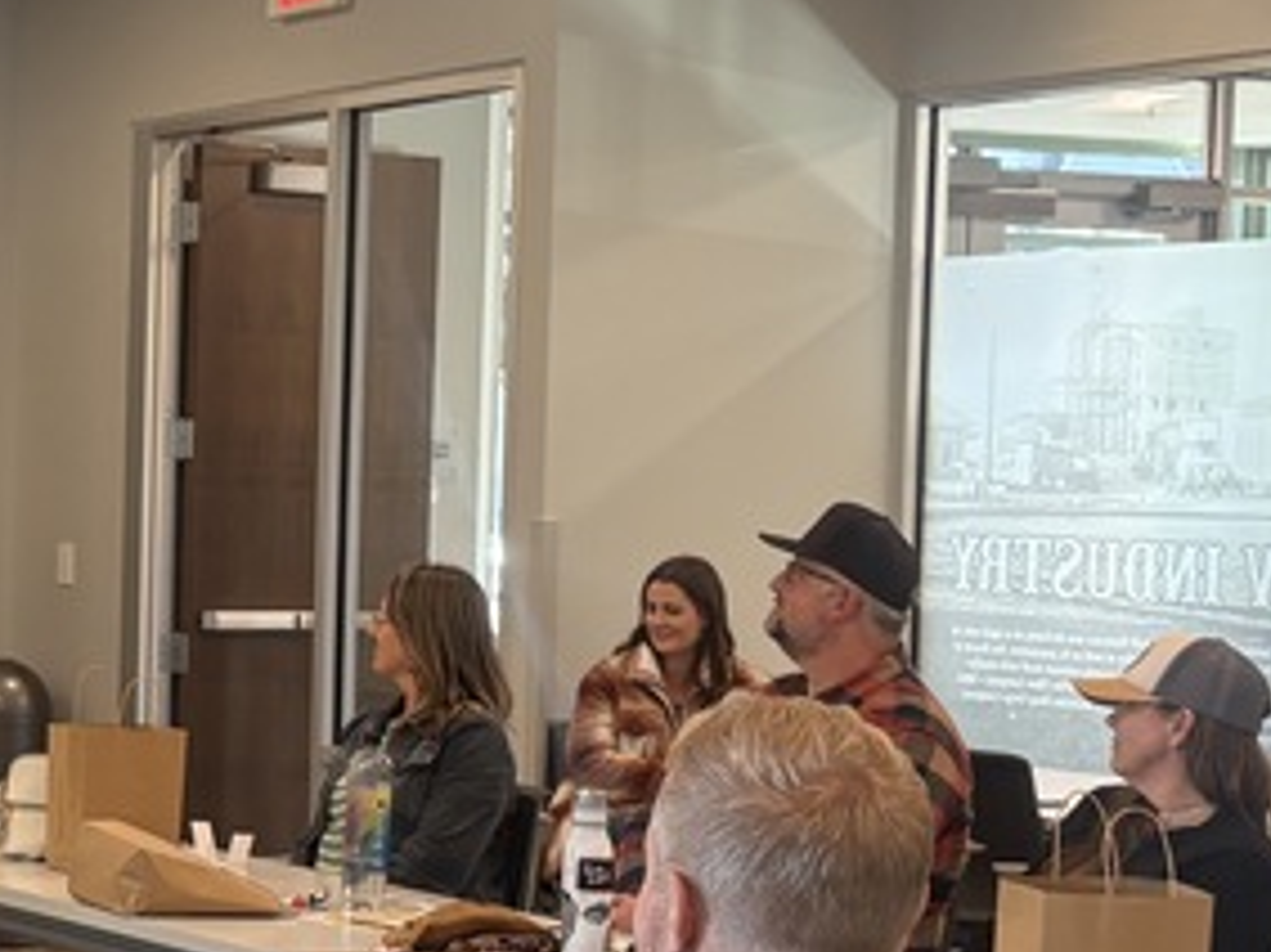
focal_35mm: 94
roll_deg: -1.4
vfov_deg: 15.7
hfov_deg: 20.2
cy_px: 611
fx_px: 3450
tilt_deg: -2.4
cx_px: -18
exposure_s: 1/60
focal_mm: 5.96
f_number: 1.6
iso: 64
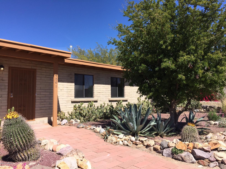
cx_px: 113
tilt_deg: +5.5
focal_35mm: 29
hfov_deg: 61.7
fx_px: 189
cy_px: 84
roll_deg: +0.7
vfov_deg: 48.2
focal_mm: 4.15
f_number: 2.2
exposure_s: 1/2083
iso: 32
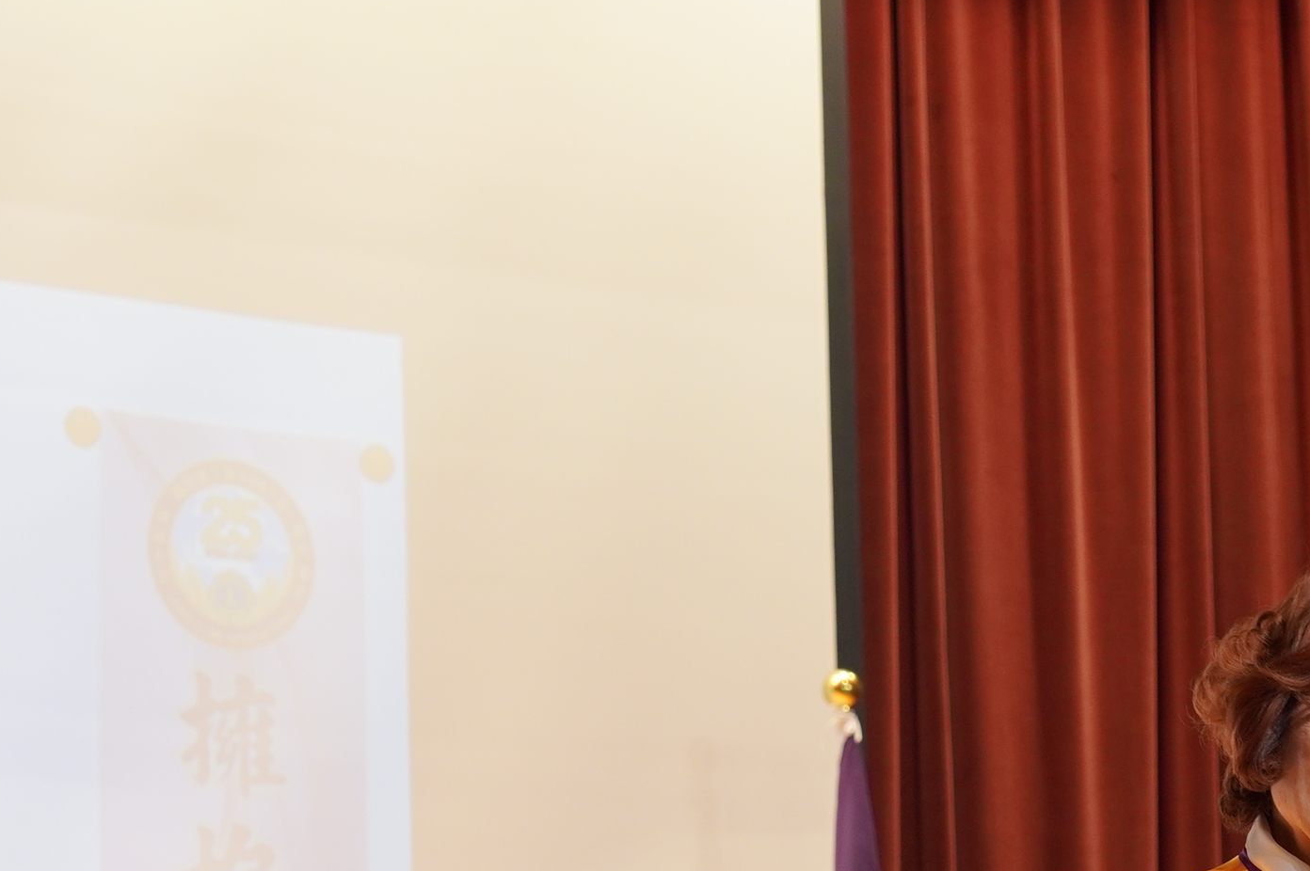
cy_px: 811
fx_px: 6363
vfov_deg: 7.8
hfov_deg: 11.7
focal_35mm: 175
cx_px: 1175
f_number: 4
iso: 640
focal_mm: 54
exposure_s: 1/160
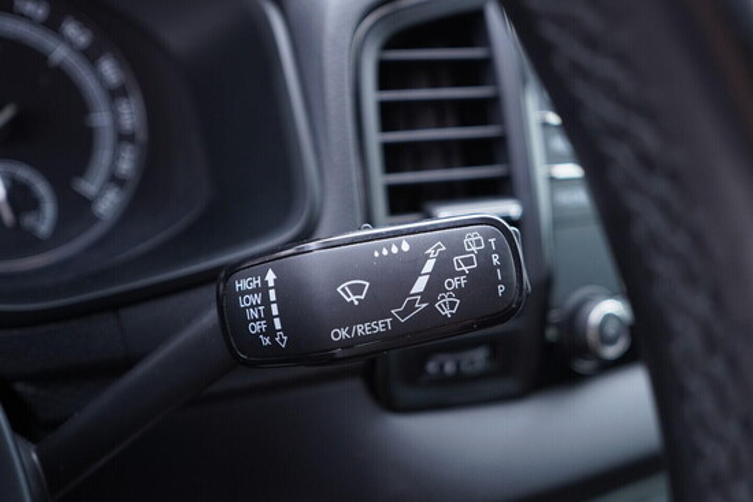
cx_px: 376
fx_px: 753
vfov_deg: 36.9
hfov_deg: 53.1
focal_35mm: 36
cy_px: 251
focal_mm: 24
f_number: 2.8
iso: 400
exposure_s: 1/40
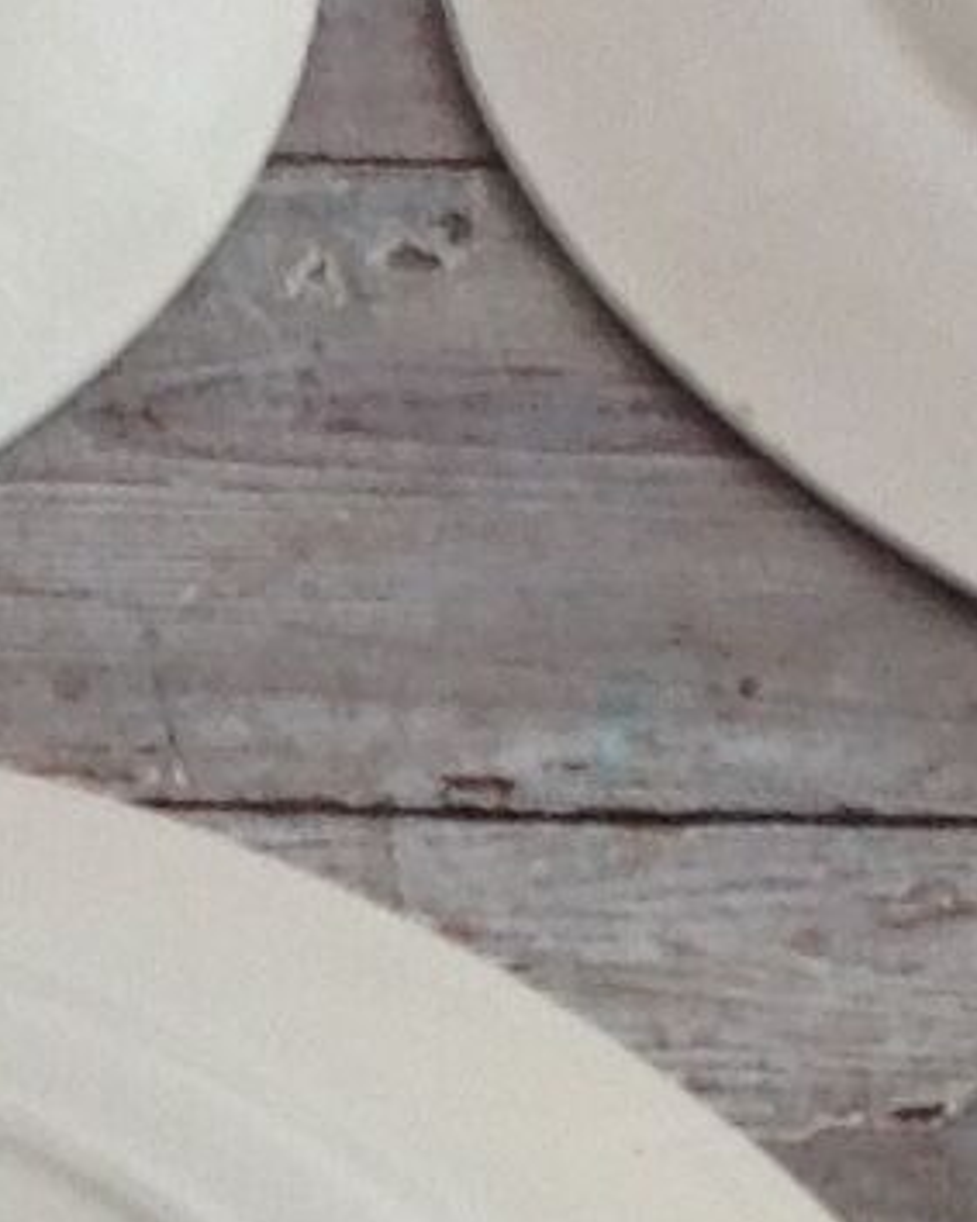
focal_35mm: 250
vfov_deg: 7.7
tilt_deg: -43.8
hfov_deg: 6.1
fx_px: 9040
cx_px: -673
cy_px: 846
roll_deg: -3.5
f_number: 2.4
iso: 50
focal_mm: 4.28
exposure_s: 1/30
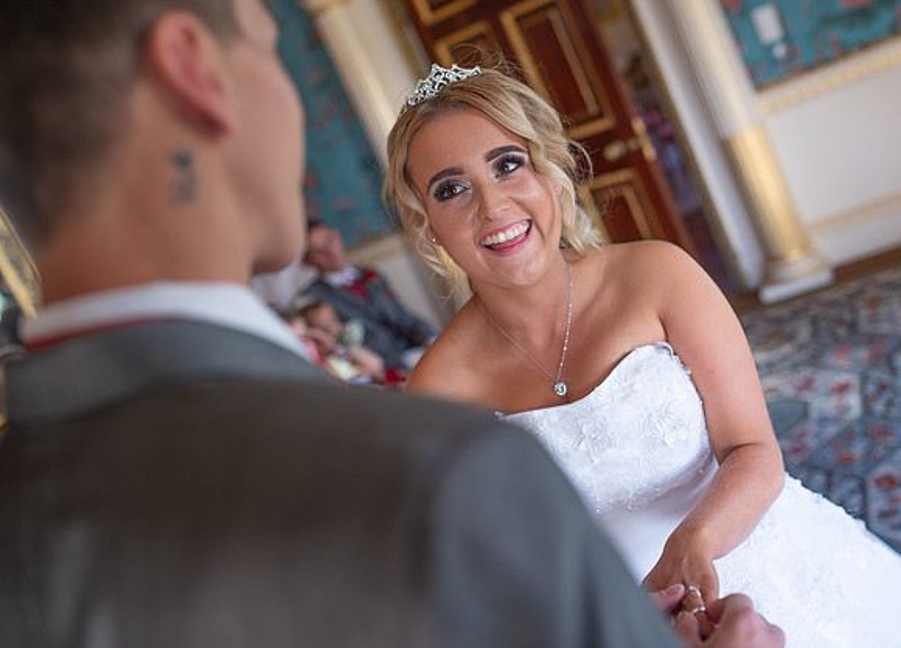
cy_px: 283
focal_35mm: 42
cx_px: 548
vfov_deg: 33.8
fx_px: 1065
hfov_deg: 45.6
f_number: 2.5
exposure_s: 1/100
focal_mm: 35
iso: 100
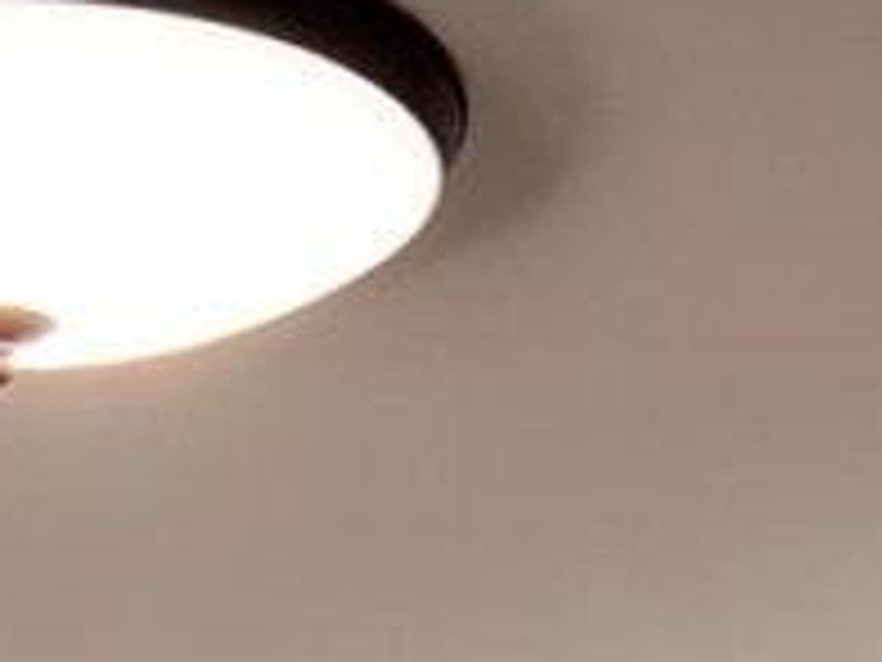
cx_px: 158
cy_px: 2373
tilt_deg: -3.2
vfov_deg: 6.6
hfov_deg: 10.3
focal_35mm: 191
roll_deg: +1.5
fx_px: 4867
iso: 100
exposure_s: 1/120
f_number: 1.5
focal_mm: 5.7
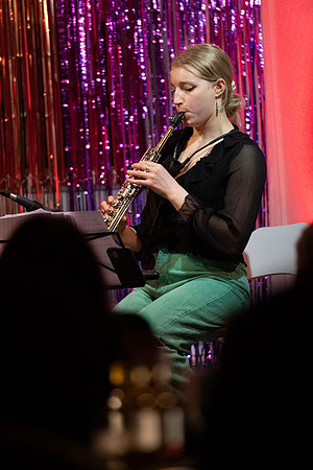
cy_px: 235
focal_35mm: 300
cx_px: 156
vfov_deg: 6.9
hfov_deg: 4.6
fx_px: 3912
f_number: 4
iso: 9000
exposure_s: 1/250
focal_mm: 300
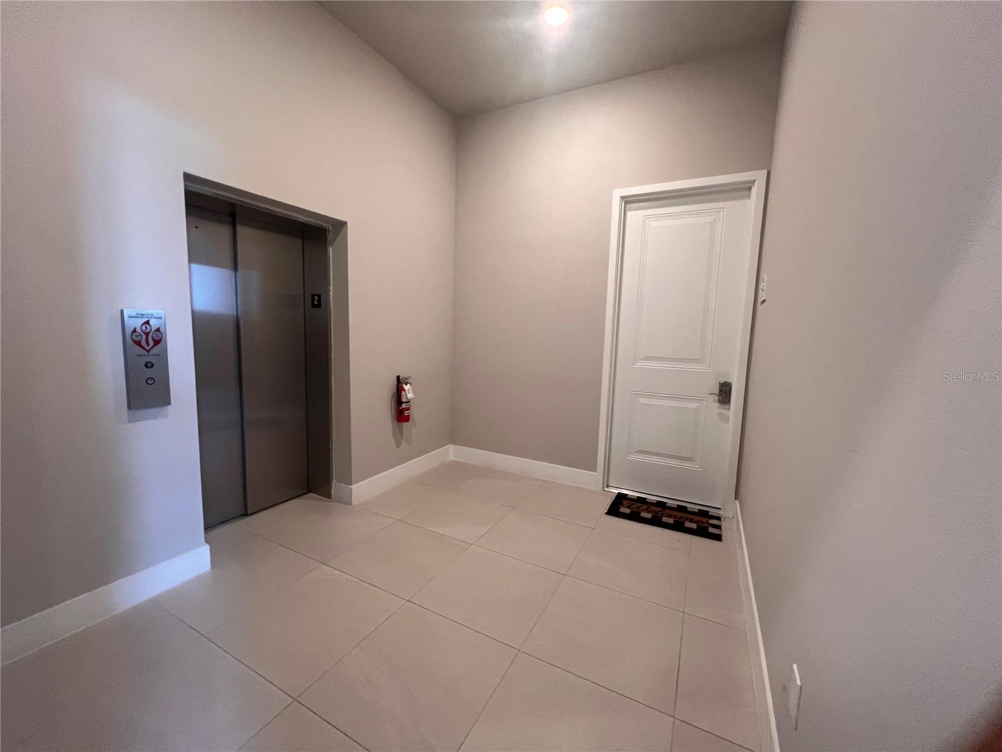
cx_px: 501
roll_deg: -1.9
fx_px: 376
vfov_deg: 89.9
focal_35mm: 13
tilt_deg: -6.8
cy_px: 376
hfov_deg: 106.2
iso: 250
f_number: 1.8
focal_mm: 1.57
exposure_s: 1/60
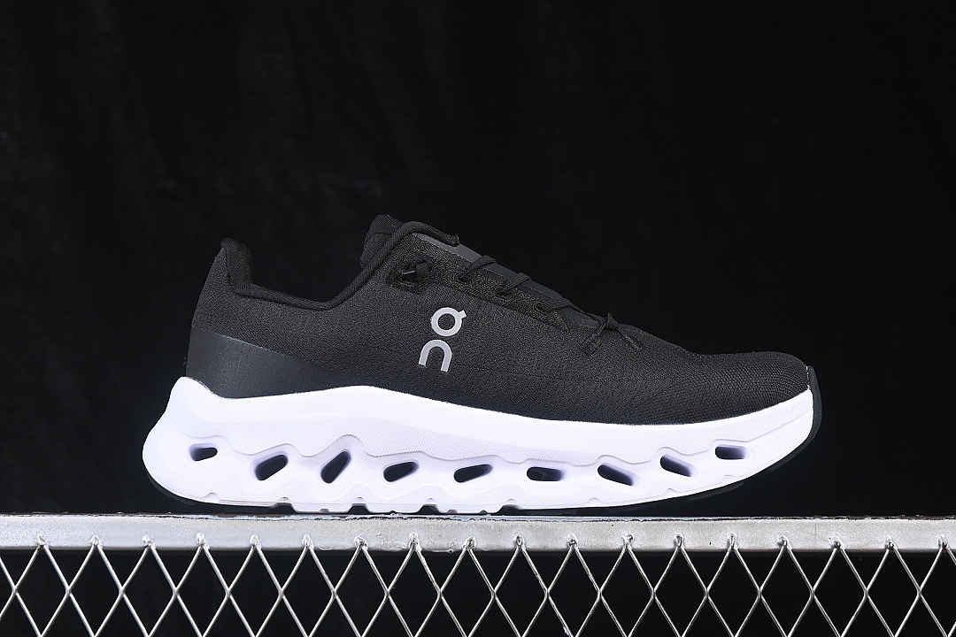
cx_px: 478
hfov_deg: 27.0
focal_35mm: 75
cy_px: 318
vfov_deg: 18.2
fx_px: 1992
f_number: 6.3
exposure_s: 1/60
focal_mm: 50
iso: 160
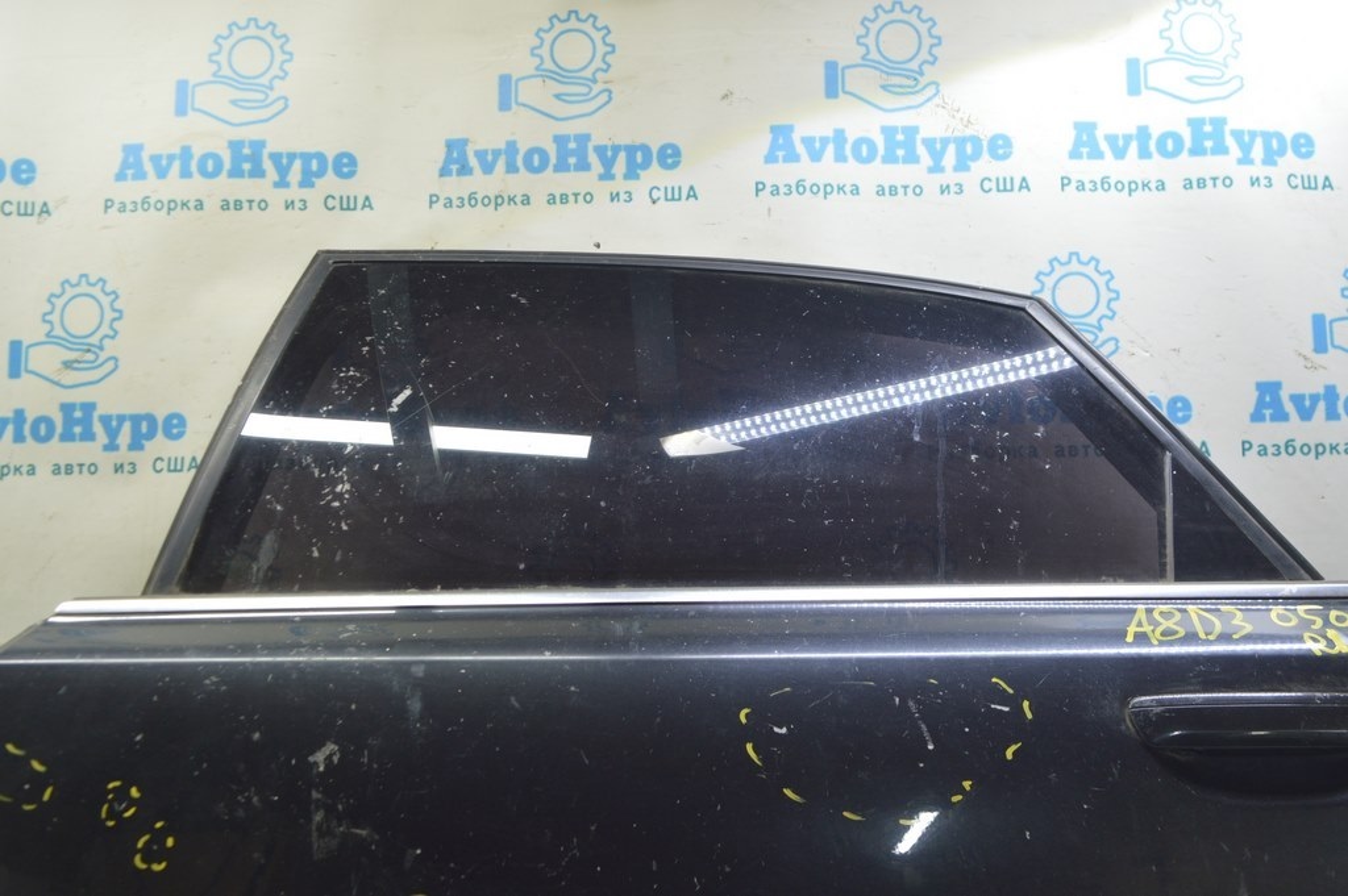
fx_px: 1235
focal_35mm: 33
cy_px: 448
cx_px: 674
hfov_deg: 57.3
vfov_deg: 39.9
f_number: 5.6
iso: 400
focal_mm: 22
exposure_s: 1/20
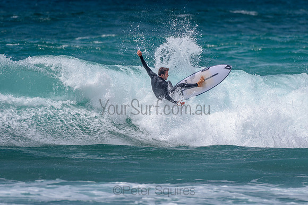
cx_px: 147
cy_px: 80
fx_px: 5256
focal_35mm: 614
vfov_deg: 2.2
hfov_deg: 3.4
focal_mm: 500
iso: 80
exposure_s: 1/2000
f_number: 5.6
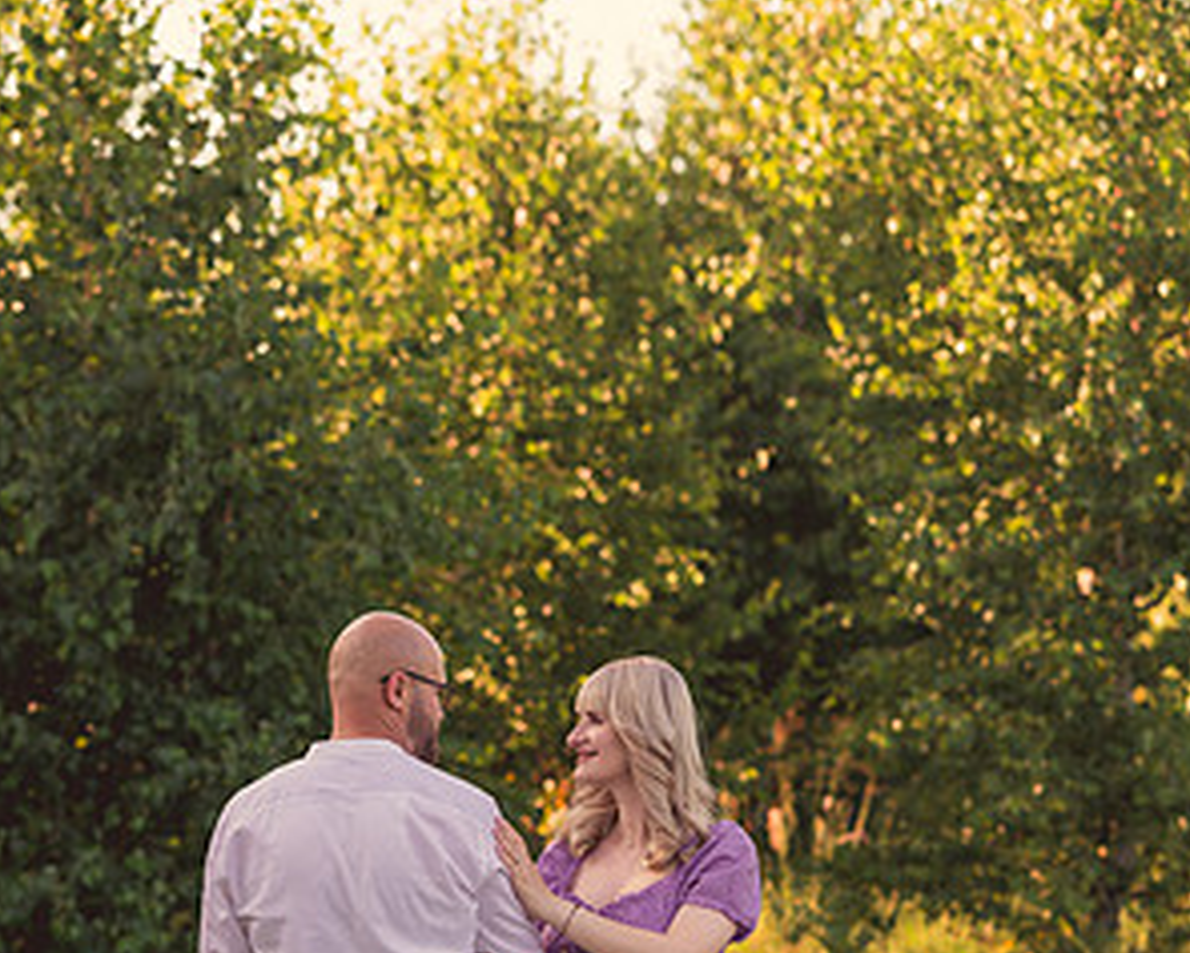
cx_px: 597
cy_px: 881
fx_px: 4263
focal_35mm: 121
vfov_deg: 12.6
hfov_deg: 15.9
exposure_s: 1/1000
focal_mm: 85
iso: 400
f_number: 2.8
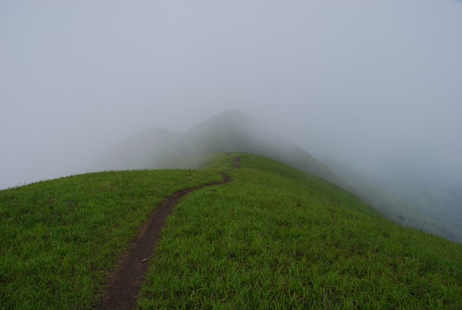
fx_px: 347
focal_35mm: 27
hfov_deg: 67.3
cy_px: 155
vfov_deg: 48.2
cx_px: 231
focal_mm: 18
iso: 100
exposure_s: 1/125
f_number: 9
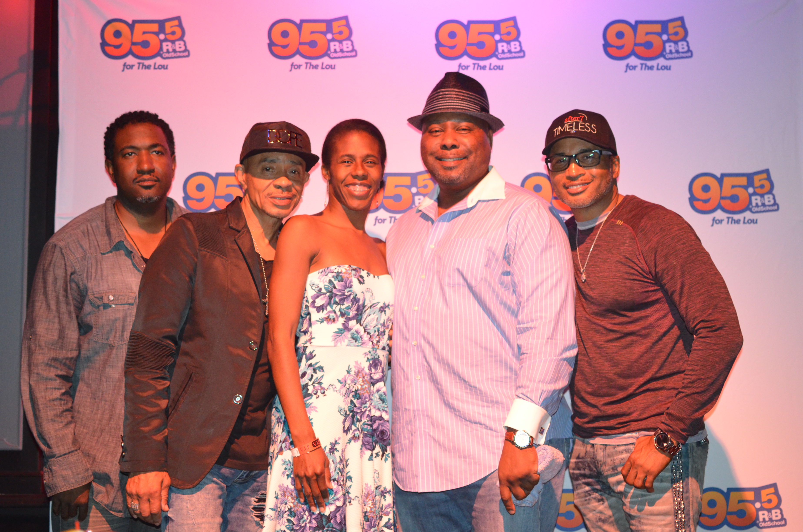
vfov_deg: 25.6
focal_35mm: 52
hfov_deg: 37.9
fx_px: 1169
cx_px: 402
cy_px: 266
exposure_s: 1/60
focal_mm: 35
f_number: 2.8
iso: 2000
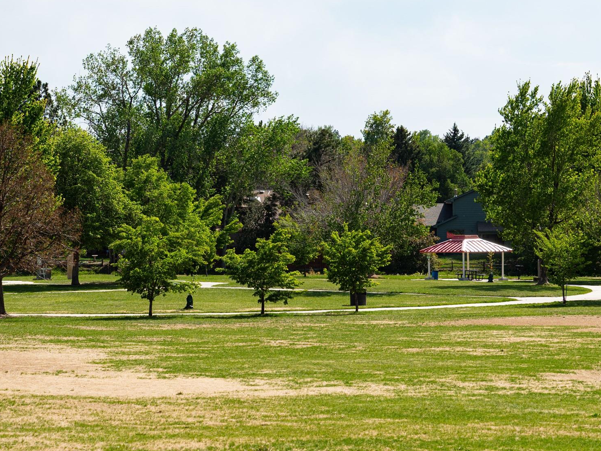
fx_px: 2639
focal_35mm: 152
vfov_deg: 9.8
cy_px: 234
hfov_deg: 13.0
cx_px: 296
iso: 200
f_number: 4
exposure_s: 1/800
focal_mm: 70
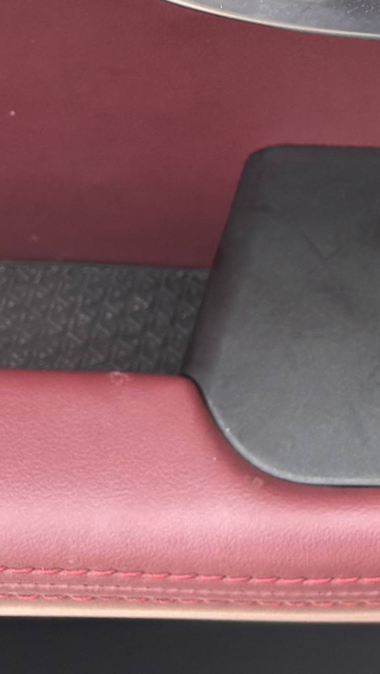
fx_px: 1934
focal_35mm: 108
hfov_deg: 10.2
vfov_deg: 18.9
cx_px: 791
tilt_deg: -50.1
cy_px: -90
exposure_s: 1/370
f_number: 1.6
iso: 50
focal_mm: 5.96
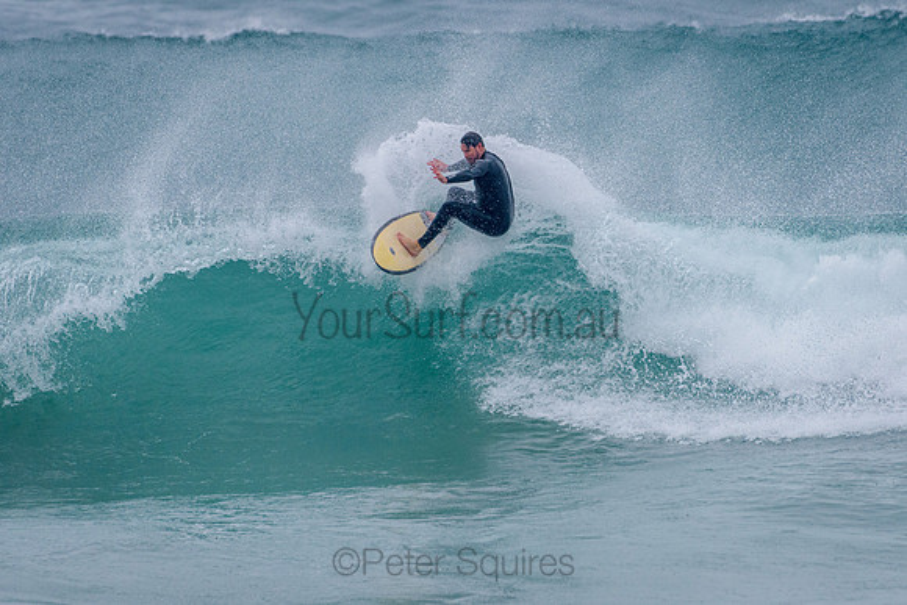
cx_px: 454
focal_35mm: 613
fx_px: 15435
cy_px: 302
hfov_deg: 3.4
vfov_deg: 2.2
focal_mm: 500
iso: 1000
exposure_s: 1/2000
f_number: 5.6
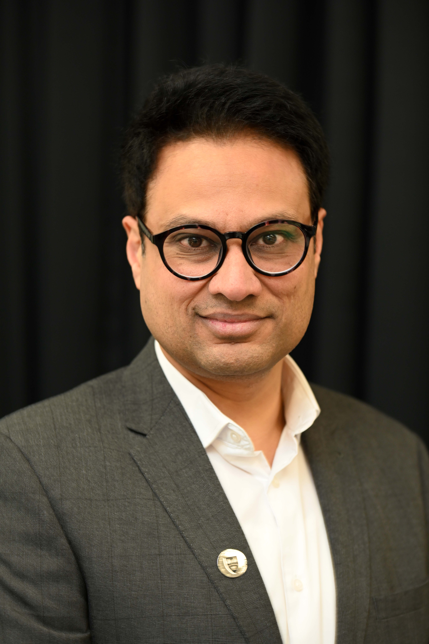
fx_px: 2145
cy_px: 322
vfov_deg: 17.1
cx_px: 214
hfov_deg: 11.4
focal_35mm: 120
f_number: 3.2
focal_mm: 120
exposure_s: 1/80
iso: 800
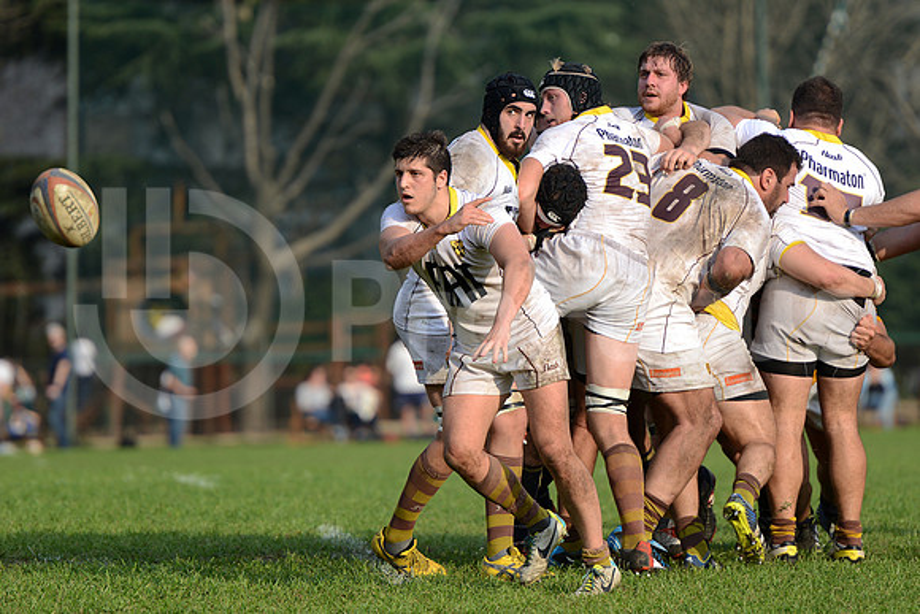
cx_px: 460
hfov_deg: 7.4
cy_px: 307
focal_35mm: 280
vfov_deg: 4.9
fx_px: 7157
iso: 320
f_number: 4
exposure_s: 1/1250
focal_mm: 280
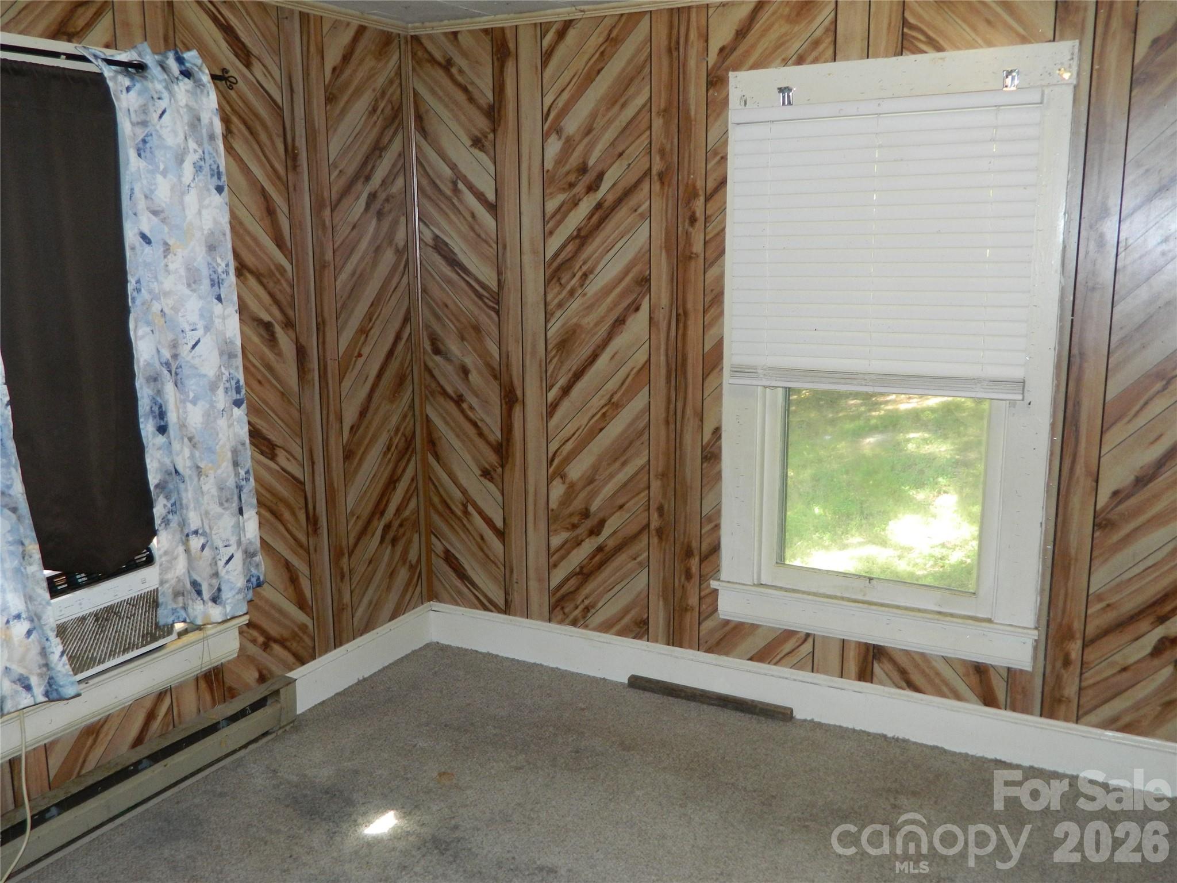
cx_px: 588
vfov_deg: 45.4
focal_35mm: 31
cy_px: 442
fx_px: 1054
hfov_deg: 58.4
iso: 200
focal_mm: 5.6
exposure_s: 1/40
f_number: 3.2
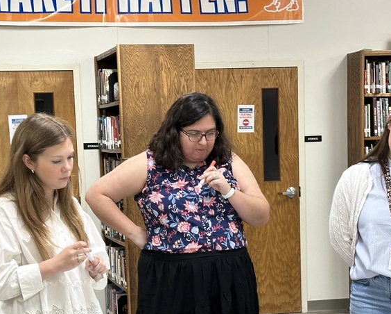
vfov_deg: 17.9
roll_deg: +1.9
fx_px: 984
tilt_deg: -7.4
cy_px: 265
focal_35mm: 85
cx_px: 200
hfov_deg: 22.5
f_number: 1.78
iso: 200
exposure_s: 1/60
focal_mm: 6.86
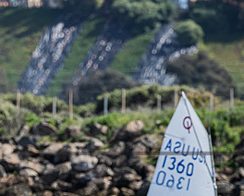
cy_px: 199
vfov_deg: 1.6
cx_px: 13
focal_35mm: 992
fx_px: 7174
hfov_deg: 1.9
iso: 320
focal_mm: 400
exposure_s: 1/800
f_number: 7.1
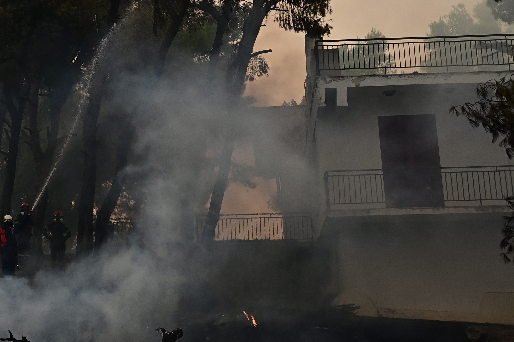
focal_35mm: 76
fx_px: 1084
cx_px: 149
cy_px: -32
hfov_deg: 26.4
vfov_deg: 17.3
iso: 500
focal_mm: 34
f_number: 4
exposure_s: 1/3200
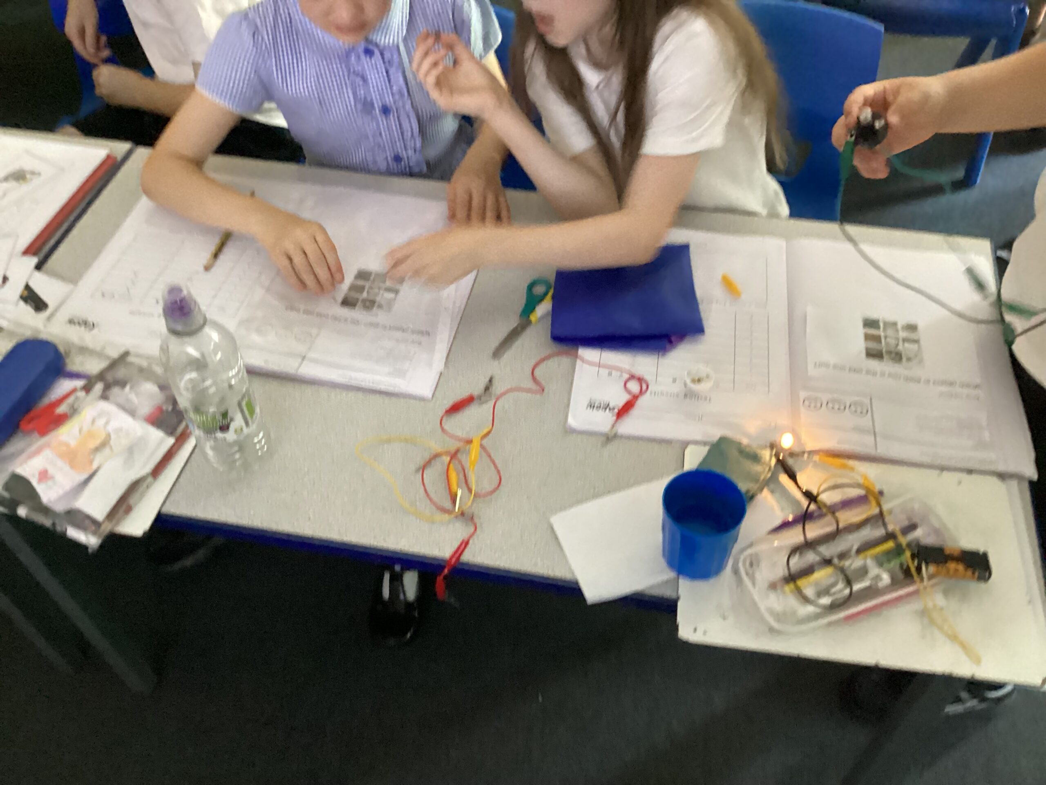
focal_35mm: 31
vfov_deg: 45.4
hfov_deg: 58.4
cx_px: 523
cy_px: 392
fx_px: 937
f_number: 2.4
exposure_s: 1/25
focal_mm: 3.3
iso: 500
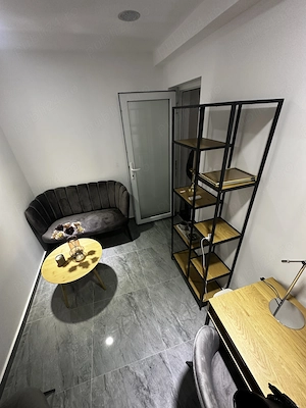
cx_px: 153
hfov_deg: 85.7
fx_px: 165
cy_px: 204
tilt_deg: -30.7
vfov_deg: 102.1
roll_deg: +5.0
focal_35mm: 14
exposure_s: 1/74
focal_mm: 2.22
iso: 320
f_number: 2.2
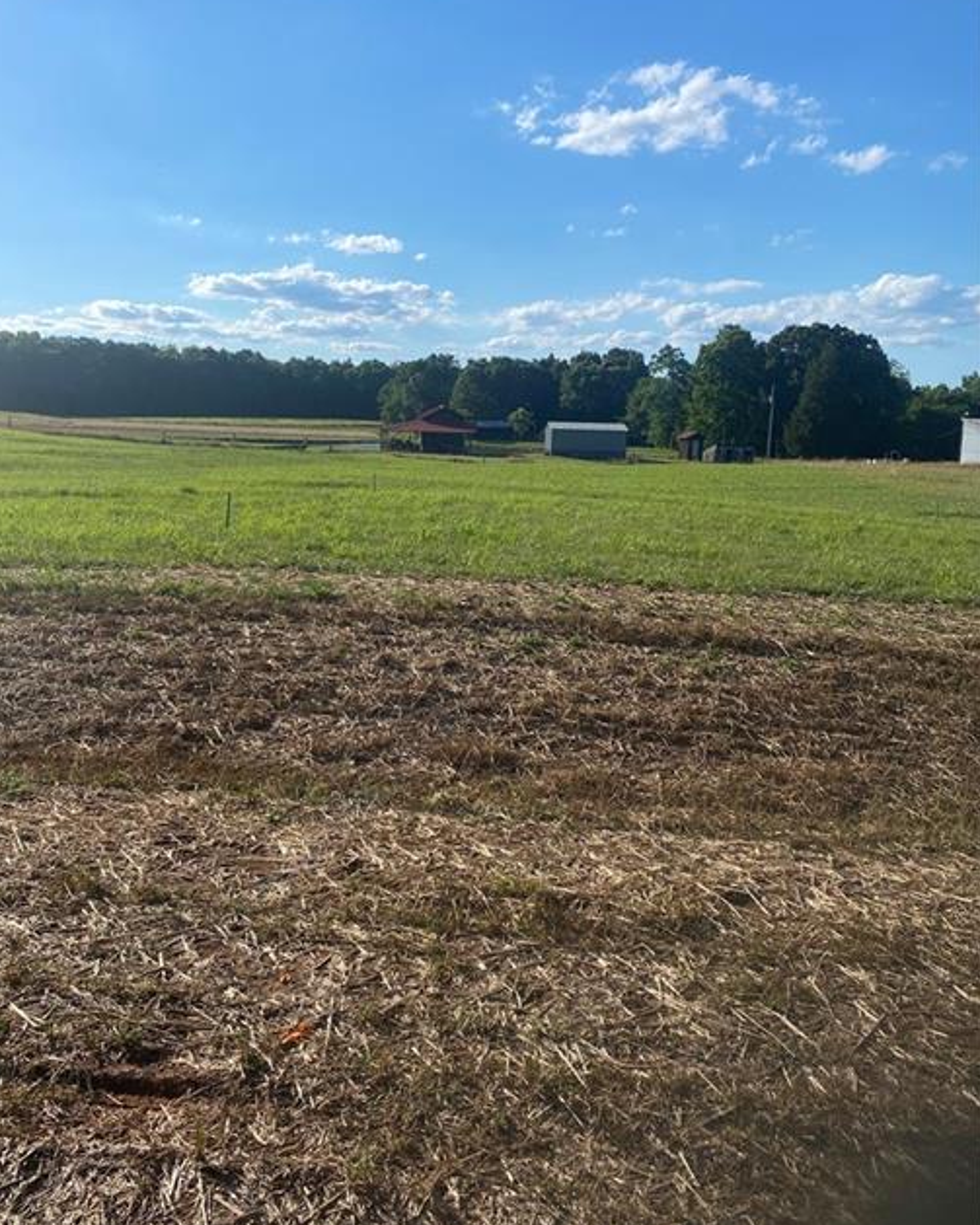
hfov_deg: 47.0
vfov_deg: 57.0
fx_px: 1124
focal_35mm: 31
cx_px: 423
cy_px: 534
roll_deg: -1.5
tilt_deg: -5.0
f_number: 1.8
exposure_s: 1/4115
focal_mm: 4.25
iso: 32
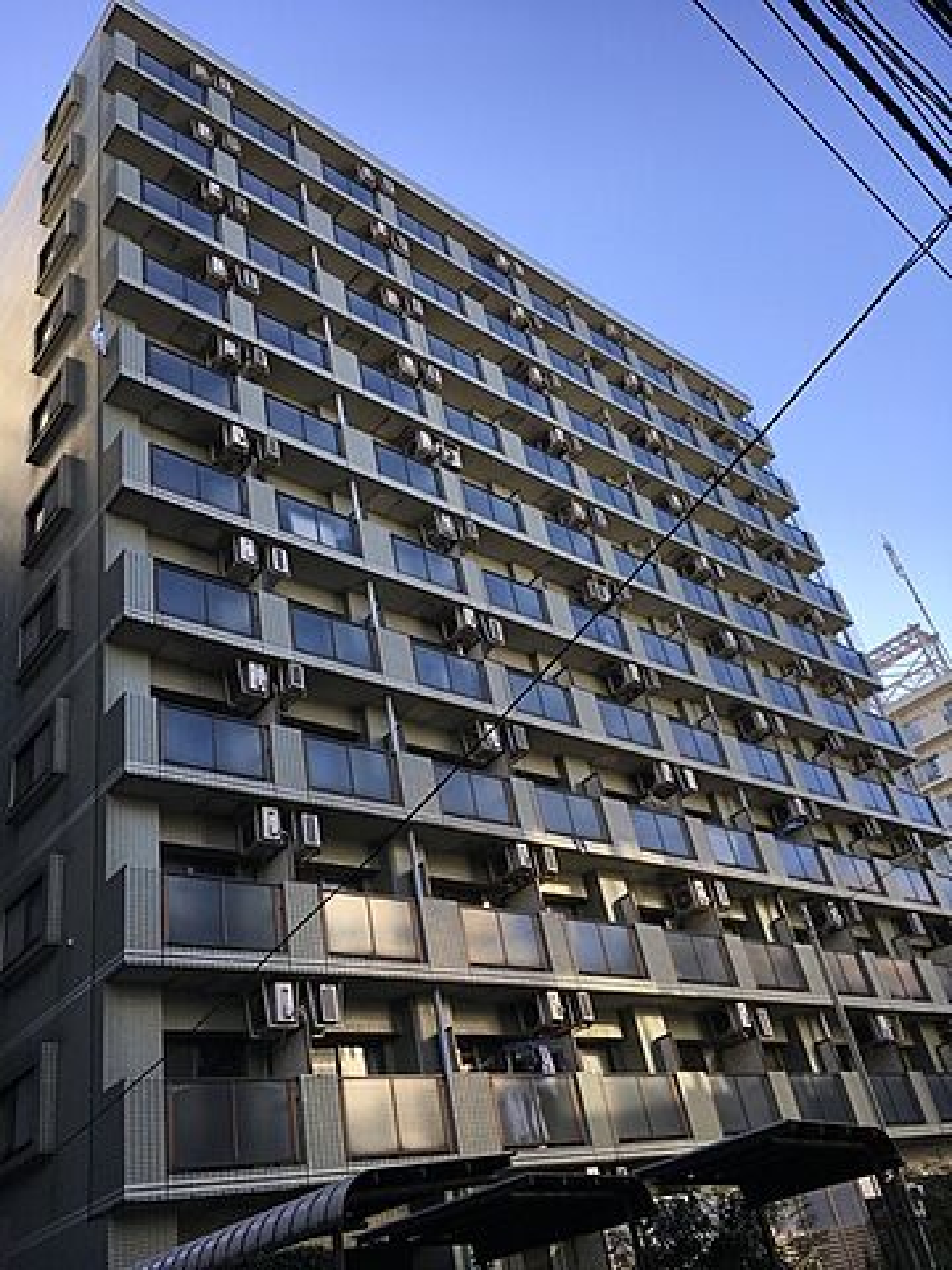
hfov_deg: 48.2
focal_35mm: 29
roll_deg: +13.6
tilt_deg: +32.4
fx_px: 1063
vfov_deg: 61.7
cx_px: 476
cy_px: 635
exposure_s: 1/407
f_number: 2.2
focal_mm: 4.15
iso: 25
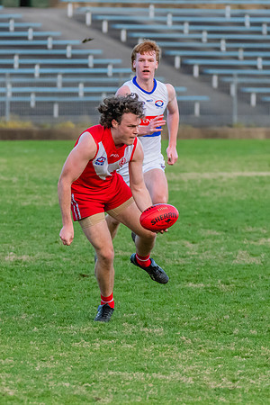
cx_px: 111
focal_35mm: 534
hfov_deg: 2.6
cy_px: 189
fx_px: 6010
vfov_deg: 3.9
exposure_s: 1/1600
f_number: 5.6
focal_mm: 280
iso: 3600
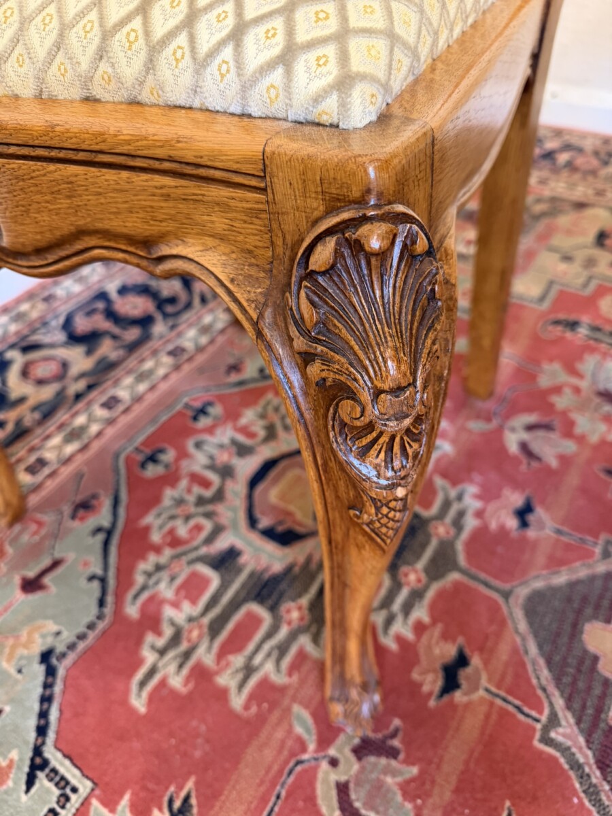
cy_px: 408
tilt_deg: -43.3
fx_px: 566
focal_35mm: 24
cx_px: 306
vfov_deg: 71.6
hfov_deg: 56.8
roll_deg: +3.3
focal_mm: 6.76
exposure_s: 1/50
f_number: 1.78
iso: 400
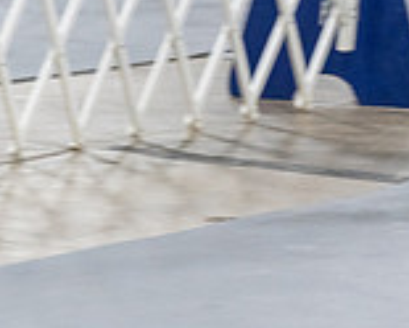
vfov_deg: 2.5
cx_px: 424
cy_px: -103
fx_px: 7541
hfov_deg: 3.1
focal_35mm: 623
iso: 2000
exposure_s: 1/160
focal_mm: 152
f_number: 2.8
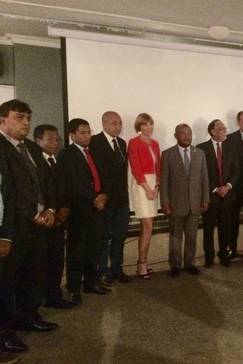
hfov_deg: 30.7
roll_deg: -2.0
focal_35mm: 41
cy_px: 182
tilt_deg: -6.6
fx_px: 415
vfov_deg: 47.4
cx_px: 234
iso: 640
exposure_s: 1/17
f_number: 2.2
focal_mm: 4.15
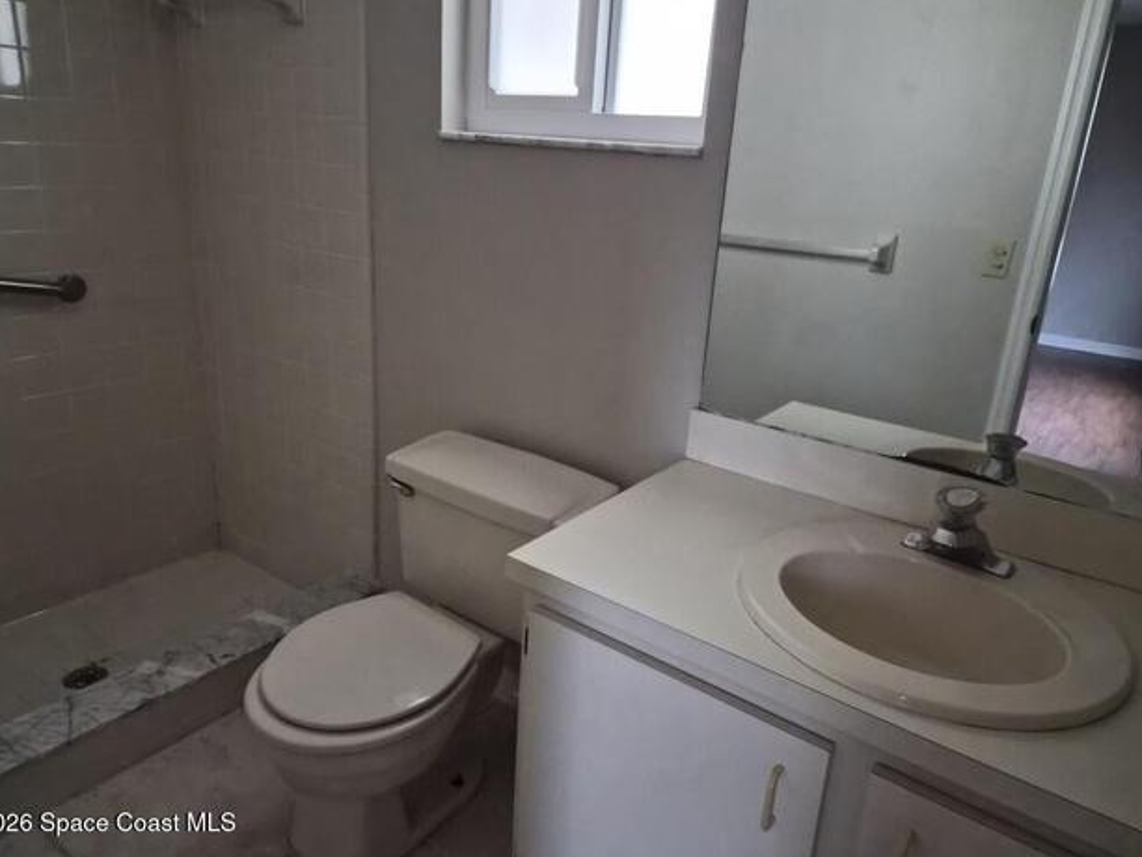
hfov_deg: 71.6
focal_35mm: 24
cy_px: 415
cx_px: 550
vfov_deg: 56.8
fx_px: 792
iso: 1600
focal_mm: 5.4
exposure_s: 1/120
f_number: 1.8
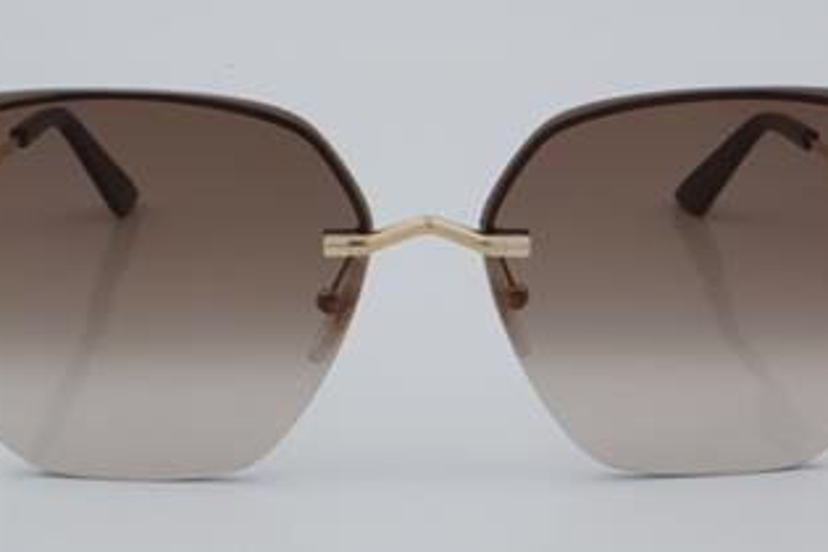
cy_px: 263
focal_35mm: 105
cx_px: 423
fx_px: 2406
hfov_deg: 19.5
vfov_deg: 13.1
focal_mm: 55
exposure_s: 1/4
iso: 100
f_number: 32
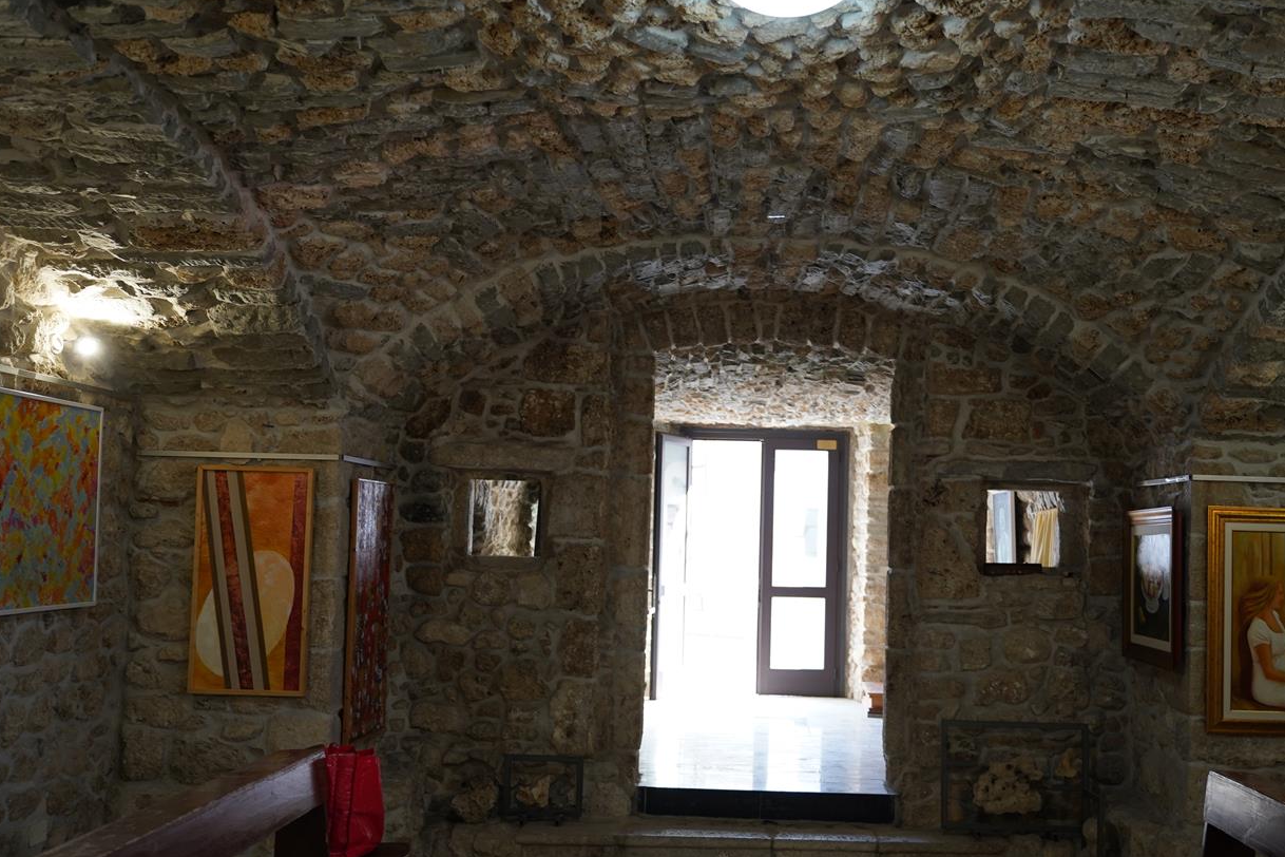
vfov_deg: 34.2
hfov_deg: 49.3
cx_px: 752
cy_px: 462
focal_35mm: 39
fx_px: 1392
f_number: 2.8
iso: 640
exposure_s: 1/125
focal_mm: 33
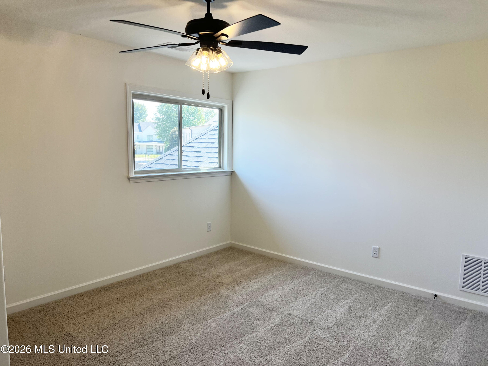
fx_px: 367
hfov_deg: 67.3
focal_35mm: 26
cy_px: 183
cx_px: 244
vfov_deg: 53.1
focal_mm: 5.7
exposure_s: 1/120
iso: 40
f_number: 1.5
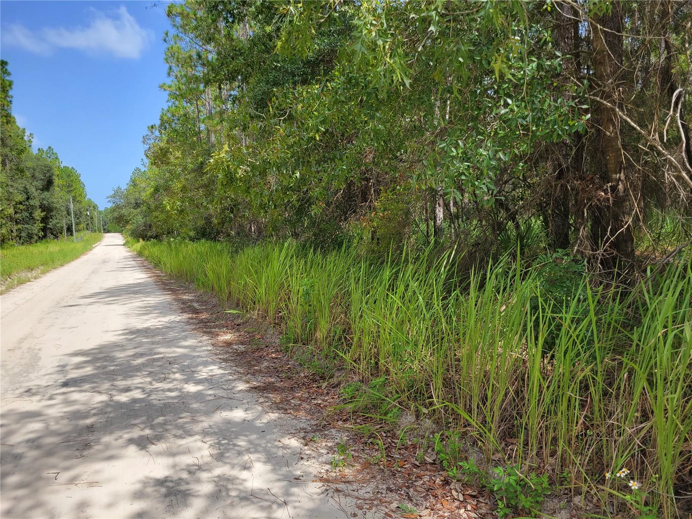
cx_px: 346
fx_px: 520
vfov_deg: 53.1
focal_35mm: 26
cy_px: 260
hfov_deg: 67.3
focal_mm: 5.4
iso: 40
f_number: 1.8
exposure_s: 1/1123
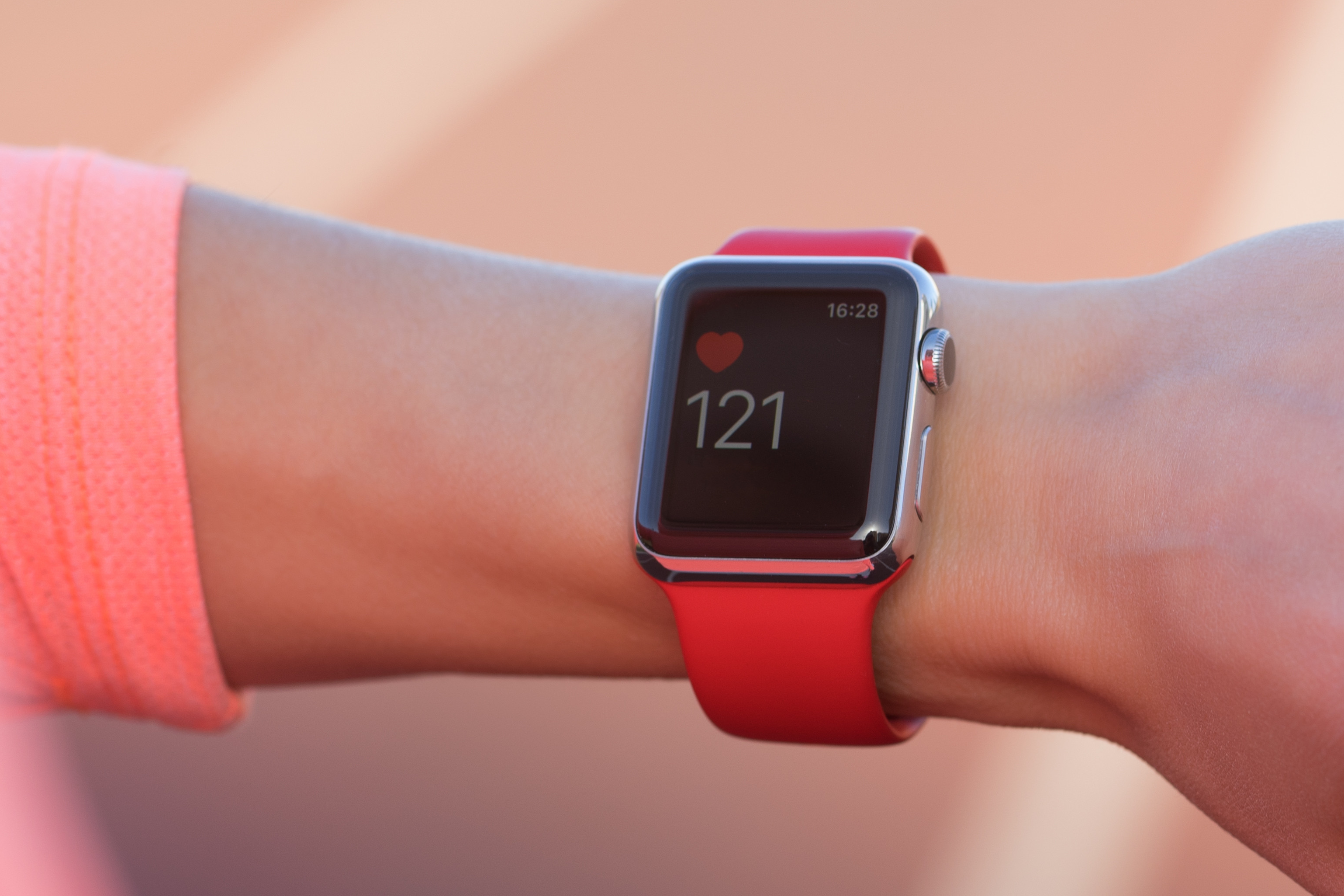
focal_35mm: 195
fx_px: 7279
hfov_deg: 10.5
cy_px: 466
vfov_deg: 7.0
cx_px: 781
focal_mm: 100
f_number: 5.6
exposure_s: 1/160
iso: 100
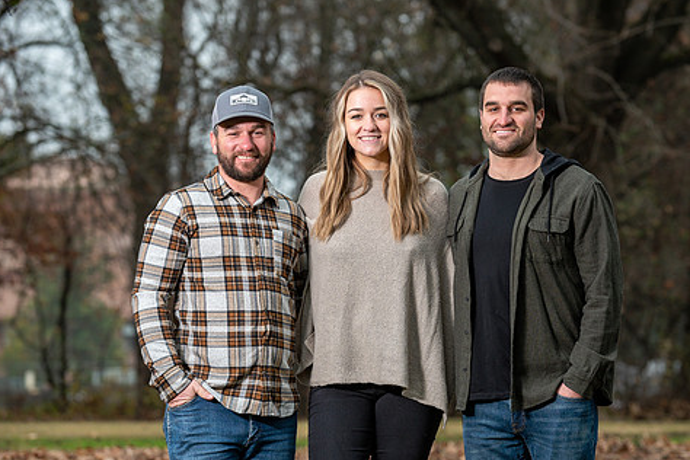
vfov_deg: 9.0
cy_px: 277
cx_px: 378
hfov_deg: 13.4
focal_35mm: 153
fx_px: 2932
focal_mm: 125
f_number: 4
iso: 200
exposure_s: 1/125
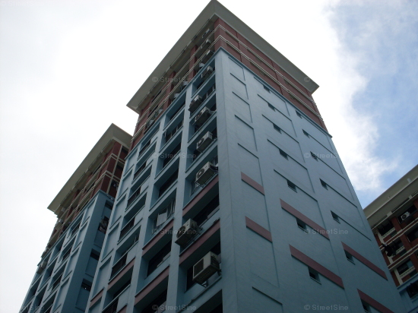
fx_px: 459
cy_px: 156
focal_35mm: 38
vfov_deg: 37.7
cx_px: 209
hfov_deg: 49.0
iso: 80
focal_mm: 6.3
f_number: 8.4
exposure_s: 1/250
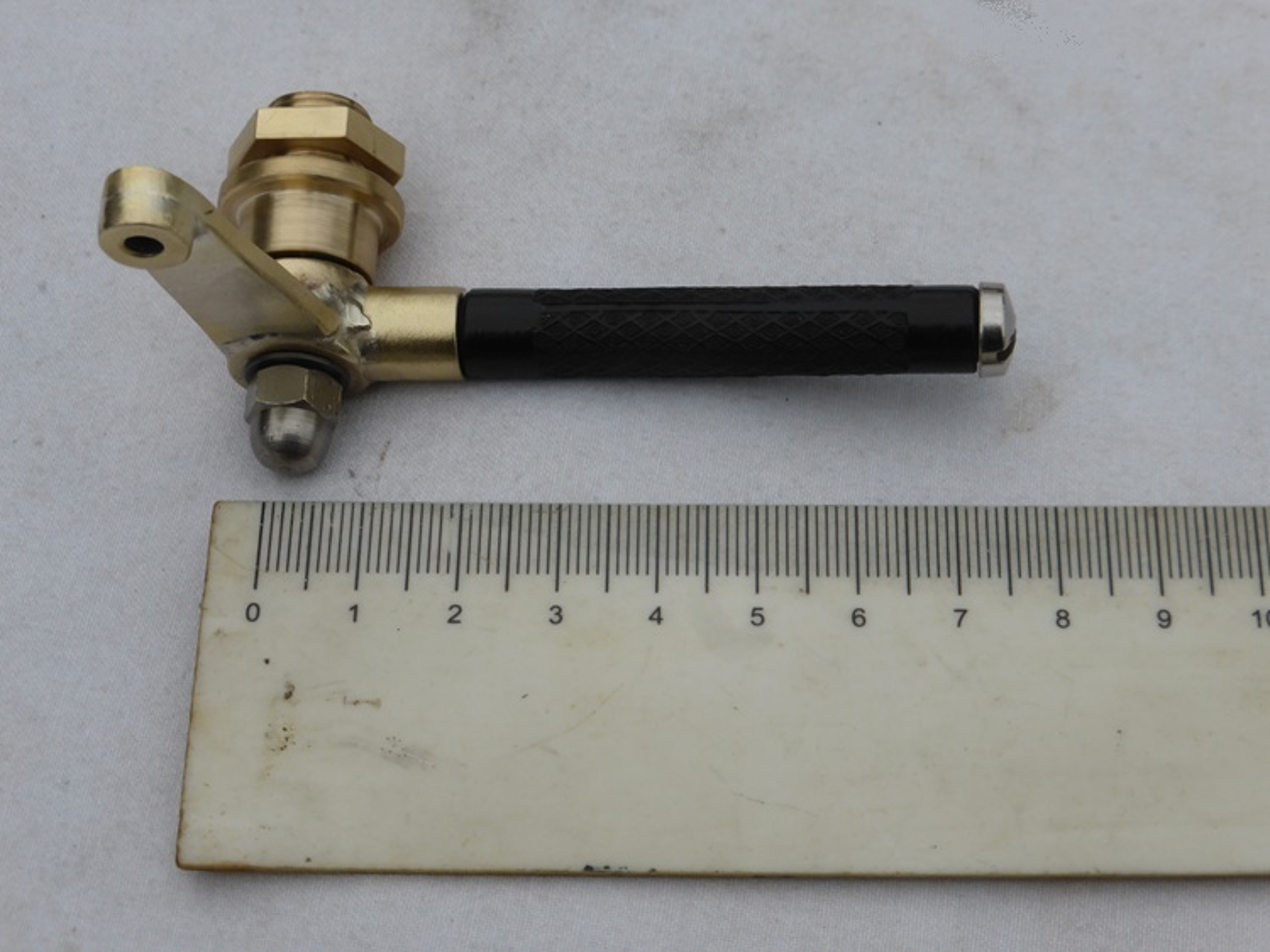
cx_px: 635
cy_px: 476
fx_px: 3118
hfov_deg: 23.0
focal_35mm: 85
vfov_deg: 17.4
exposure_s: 1/320
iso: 100
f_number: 5.2
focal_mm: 15.1
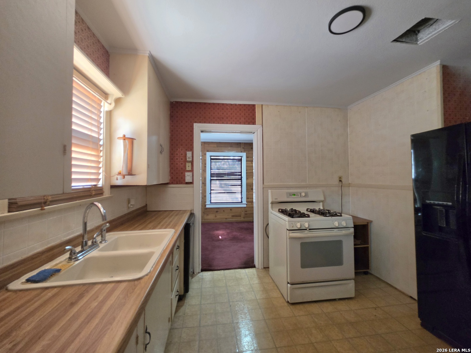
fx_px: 177
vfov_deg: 89.9
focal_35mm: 13
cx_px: 236
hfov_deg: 106.2
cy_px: 176
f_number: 1.9
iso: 320
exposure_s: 1/60.2
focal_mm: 2.2
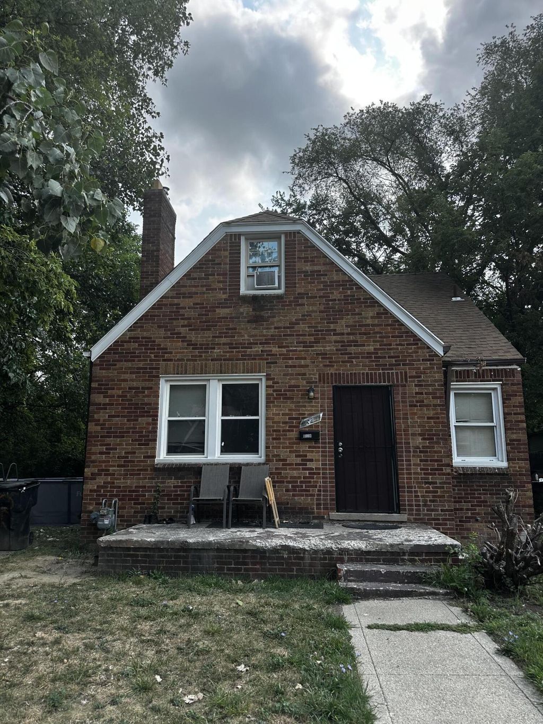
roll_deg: +2.0
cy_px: 362
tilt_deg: +15.4
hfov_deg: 56.8
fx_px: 502
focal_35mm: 24
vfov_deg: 71.6
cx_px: 272
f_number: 1.78
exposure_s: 1/2110
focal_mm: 6.86
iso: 80
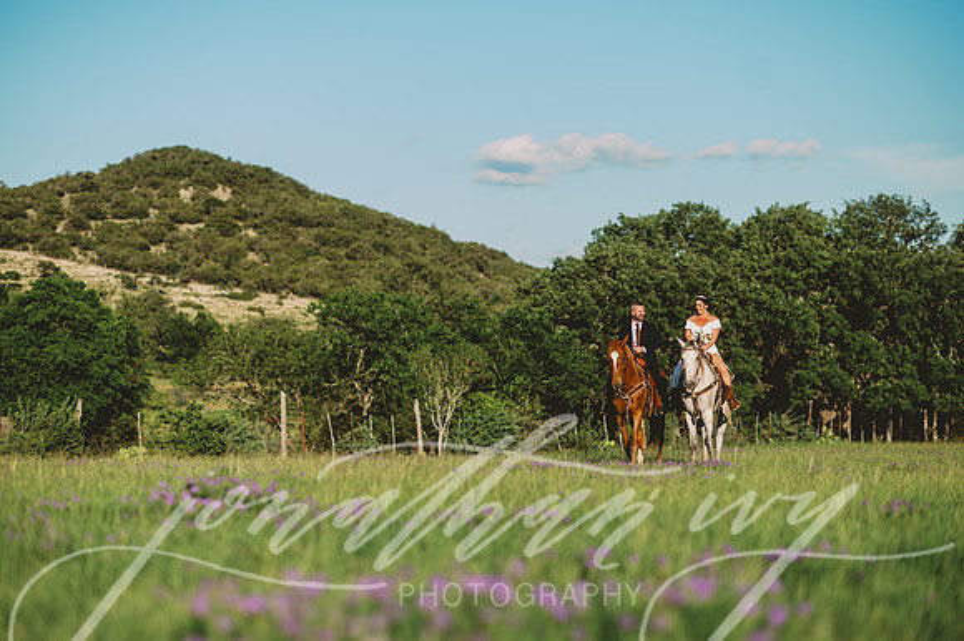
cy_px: 320
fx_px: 2275
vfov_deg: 16.1
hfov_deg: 23.9
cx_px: 482
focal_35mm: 85
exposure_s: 1/3200
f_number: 2
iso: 80
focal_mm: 85
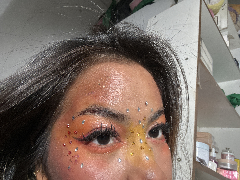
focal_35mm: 23
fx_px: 159
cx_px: 120
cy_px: 90
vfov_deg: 58.9
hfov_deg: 73.9
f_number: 1.9
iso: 160
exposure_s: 1/50
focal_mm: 2.69
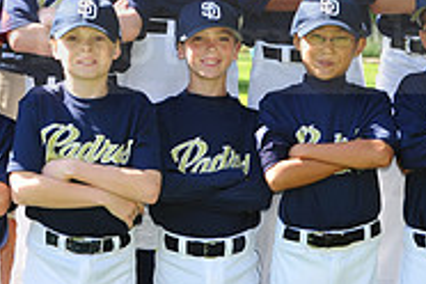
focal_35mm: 268
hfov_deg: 7.7
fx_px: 3171
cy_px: 25
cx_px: 188
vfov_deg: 5.1
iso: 200
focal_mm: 86
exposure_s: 1/160
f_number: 7.1
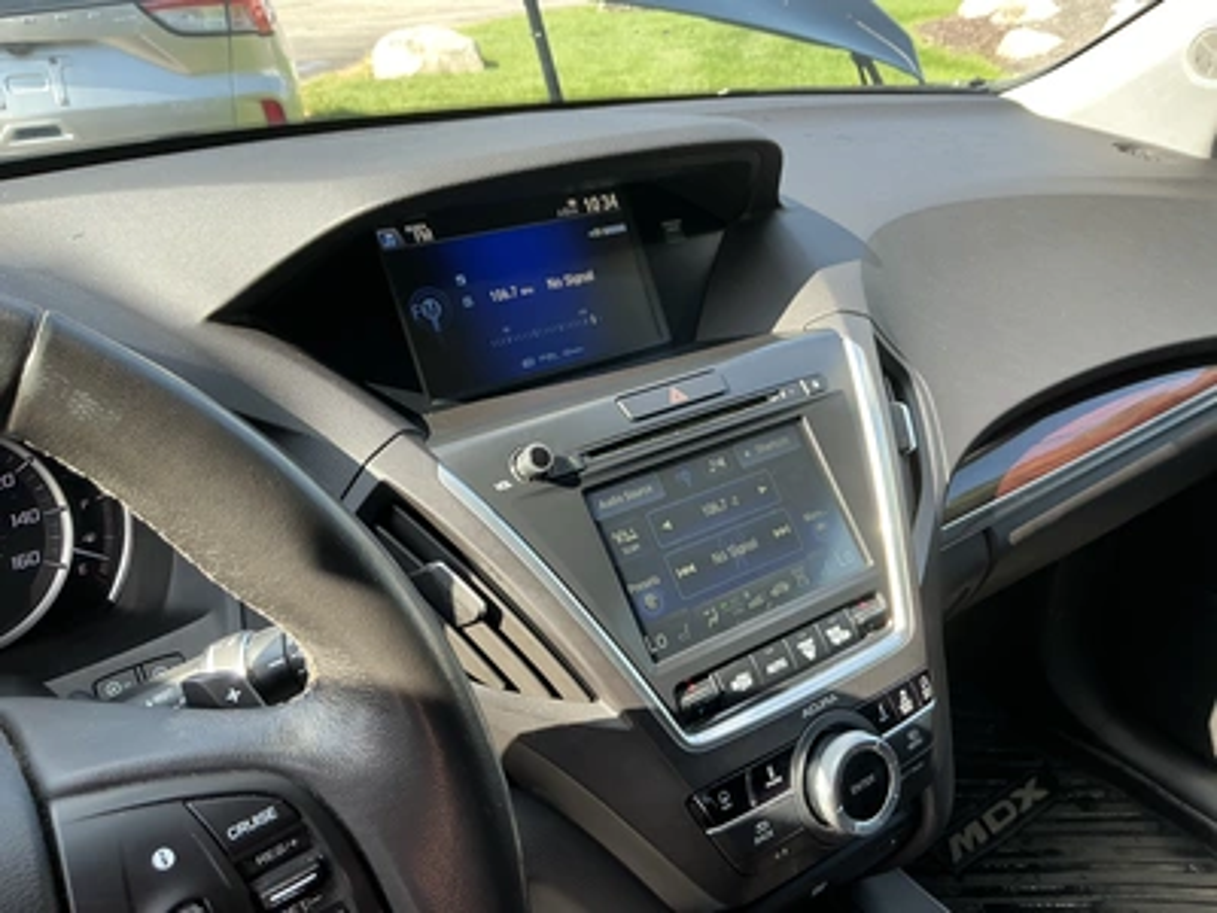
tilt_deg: -25.9
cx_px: 608
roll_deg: +2.6
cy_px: 456
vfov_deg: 49.7
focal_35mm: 28
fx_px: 984
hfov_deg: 63.4
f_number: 1.8
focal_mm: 3
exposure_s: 1/122
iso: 25
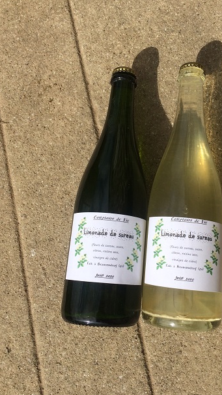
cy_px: 190
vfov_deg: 58.0
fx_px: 356
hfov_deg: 34.3
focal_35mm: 34
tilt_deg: -81.1
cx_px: 146
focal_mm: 4.15
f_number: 2.2
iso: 32
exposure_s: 1/4115
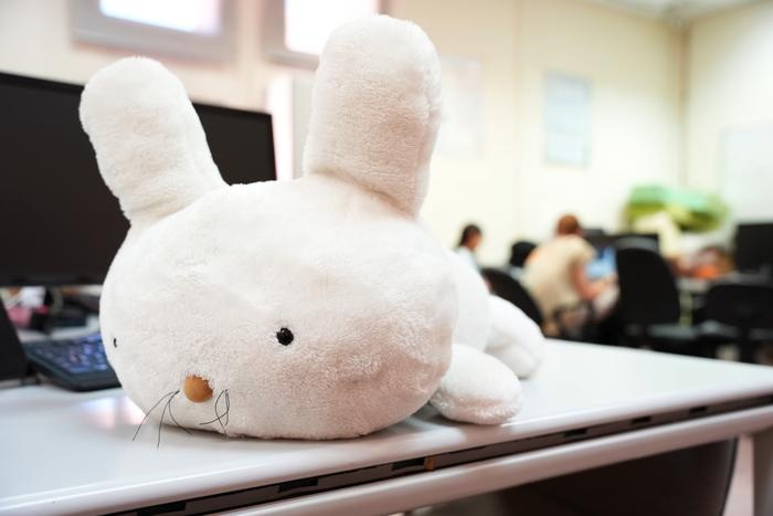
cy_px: 258
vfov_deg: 38.9
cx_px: 386
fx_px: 730
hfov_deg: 55.8
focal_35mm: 34
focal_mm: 34
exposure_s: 1/60
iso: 1250
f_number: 3.5
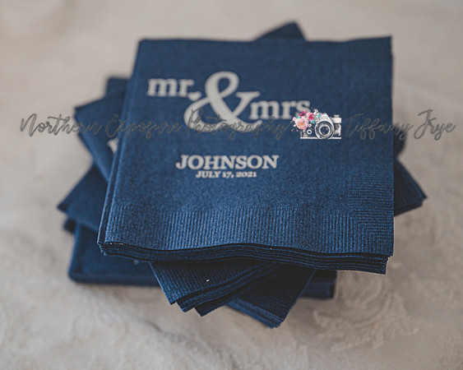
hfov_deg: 22.5
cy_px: 171
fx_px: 1163
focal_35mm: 85
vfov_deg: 18.1
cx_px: 223
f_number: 2.8
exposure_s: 1/125
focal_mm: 70
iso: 1800
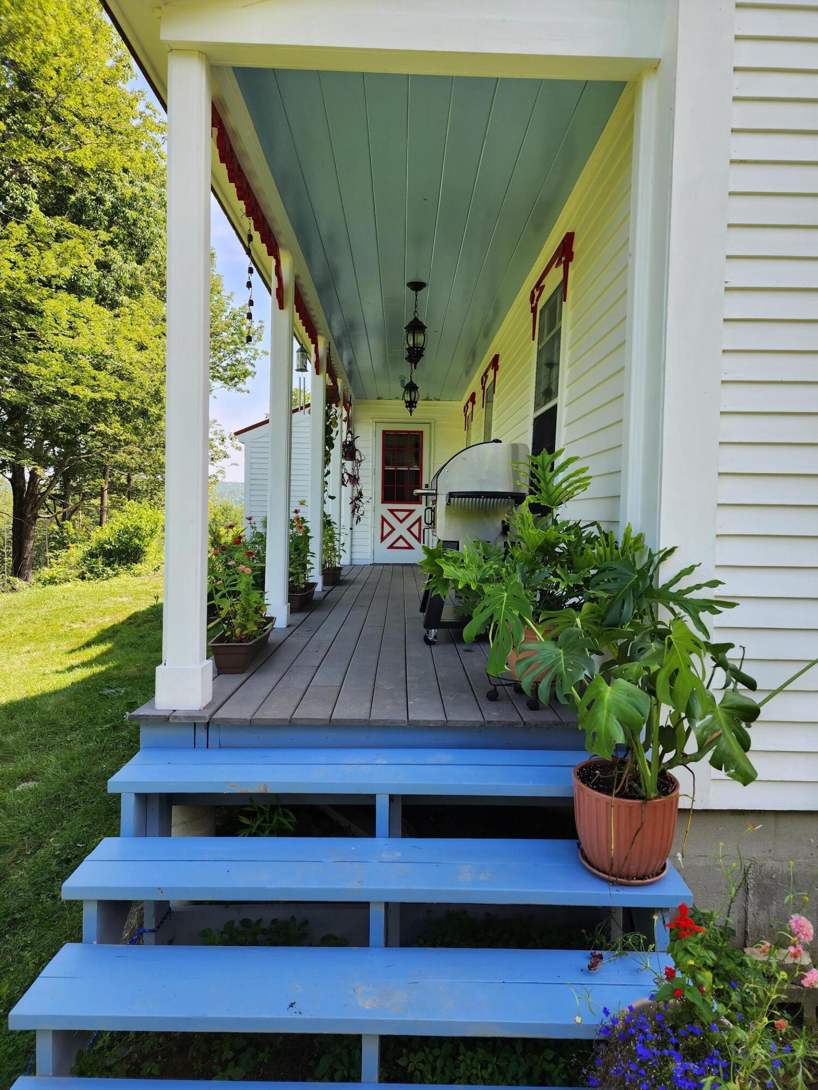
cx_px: 409
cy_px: 545
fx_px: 725
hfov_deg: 58.9
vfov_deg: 73.9
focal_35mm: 23
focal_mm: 6.4
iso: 12
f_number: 1.8
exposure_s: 1/264
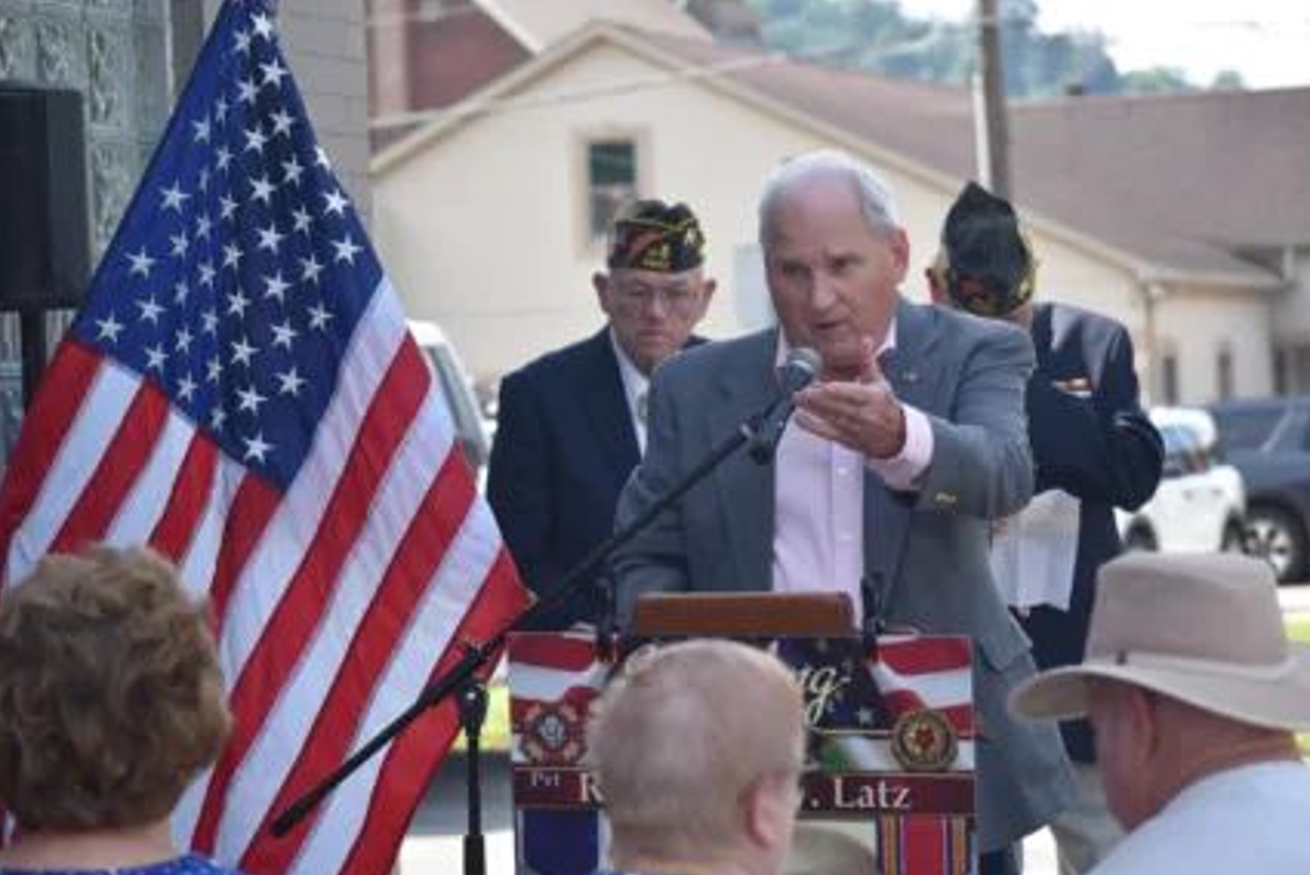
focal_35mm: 146
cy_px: 459
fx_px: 5316
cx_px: 666
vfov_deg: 9.4
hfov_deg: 14.0
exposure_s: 1/500
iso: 250
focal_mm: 92
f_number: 5.6
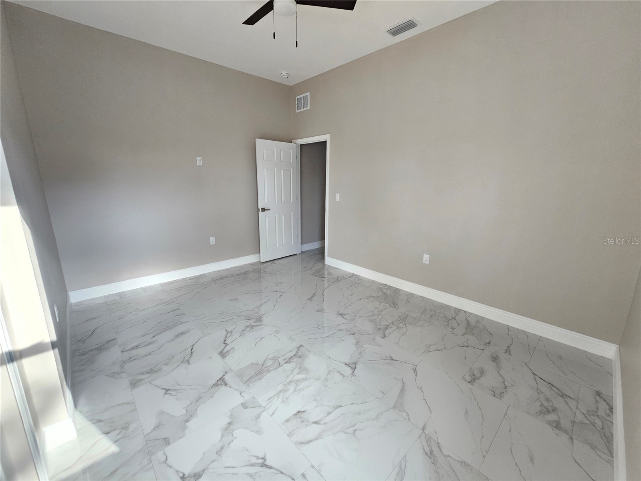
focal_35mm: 13
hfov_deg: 106.2
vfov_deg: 89.9
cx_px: 320
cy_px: 240
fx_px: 241
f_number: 2.2
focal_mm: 2.2
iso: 200
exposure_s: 1/77.4
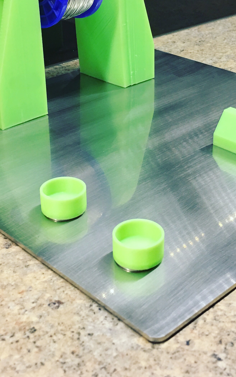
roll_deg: -0.8
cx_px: 152
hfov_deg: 21.9
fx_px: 607
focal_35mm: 59
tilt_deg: -23.4
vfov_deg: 34.2
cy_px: 123
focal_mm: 4.15
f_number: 2.2
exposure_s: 1/17
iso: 50
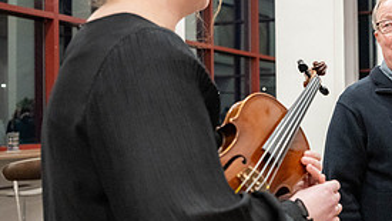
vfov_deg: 22.7
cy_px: 105
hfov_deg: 35.5
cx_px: 391
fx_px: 551
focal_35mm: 53
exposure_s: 1/250
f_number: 2.8
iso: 4000
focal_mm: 24
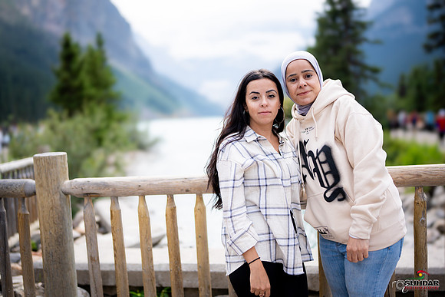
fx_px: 433
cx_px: 222
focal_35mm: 35
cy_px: 148
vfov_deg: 37.9
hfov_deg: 54.4
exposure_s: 1/8000
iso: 200
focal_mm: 35
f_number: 1.2
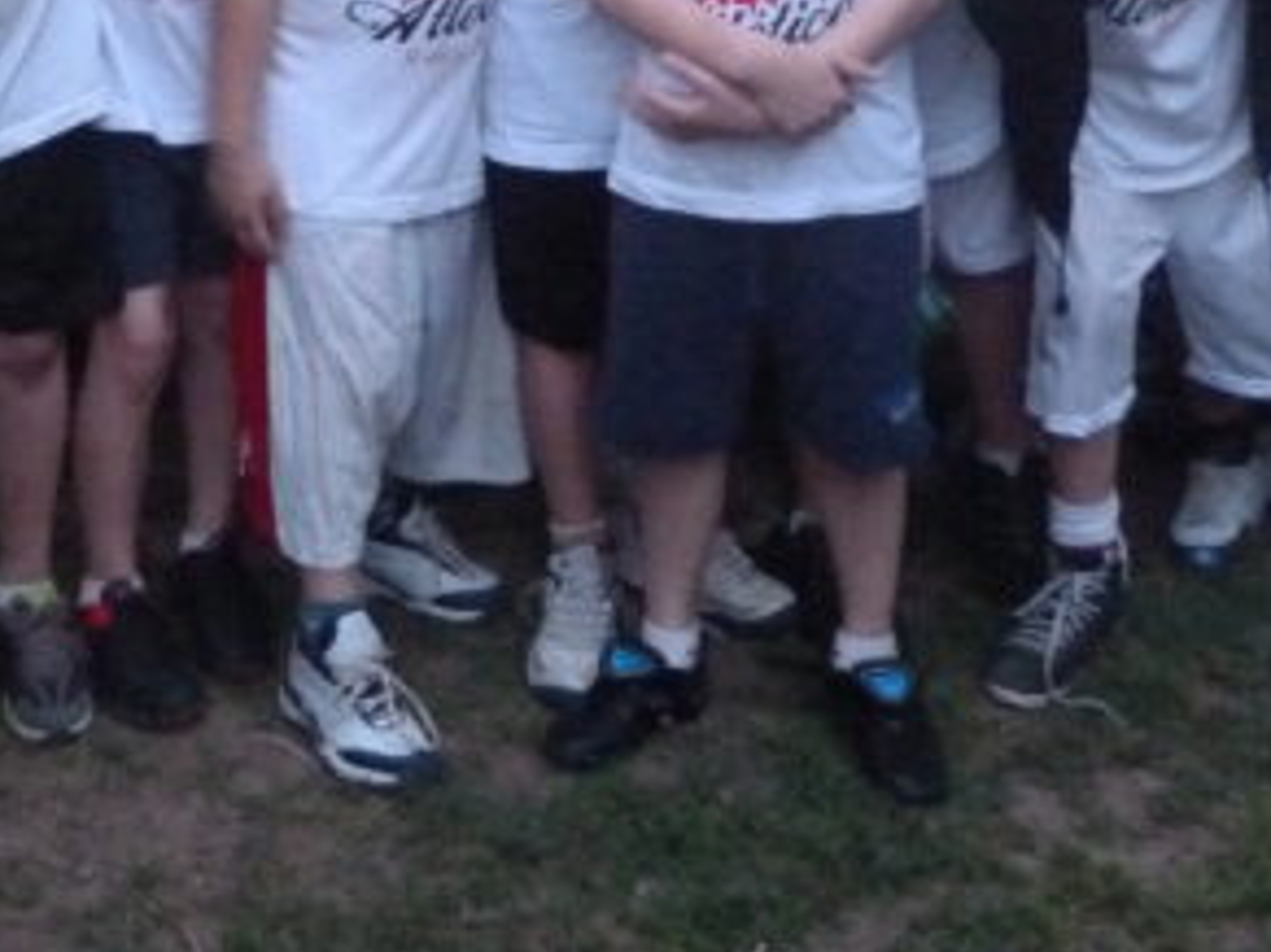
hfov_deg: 29.0
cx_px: 336
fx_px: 2422
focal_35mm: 66
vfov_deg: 21.0
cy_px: -118
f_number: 2.8
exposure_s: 1/15
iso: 800
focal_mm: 4.5
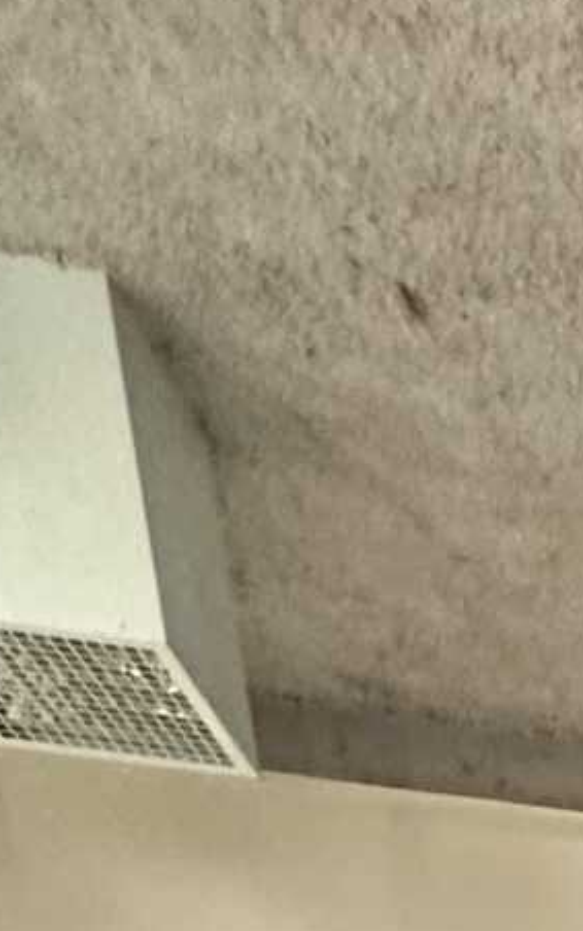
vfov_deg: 13.5
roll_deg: +0.0
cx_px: 1815
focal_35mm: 84
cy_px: 2457
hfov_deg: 10.4
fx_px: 2133
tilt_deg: -14.9
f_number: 2.2
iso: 320
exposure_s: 1/88
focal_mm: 2.22
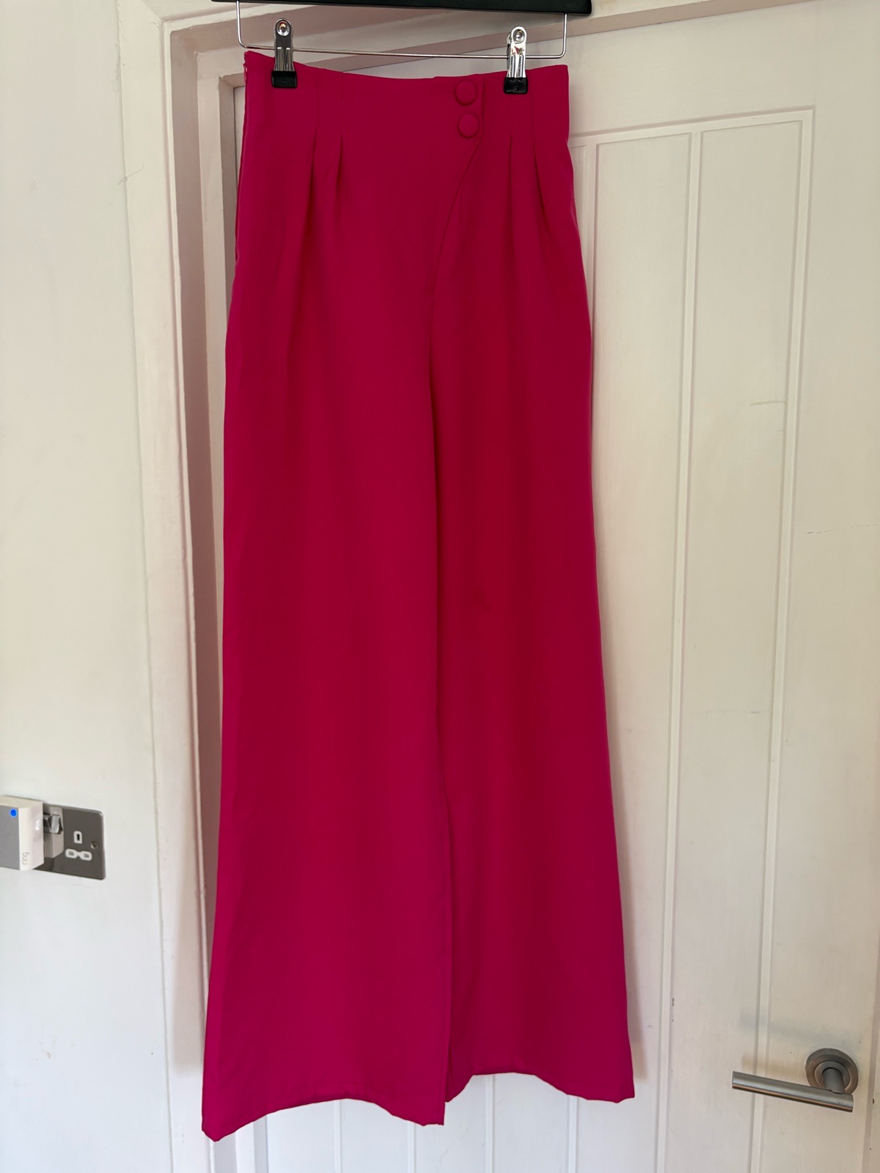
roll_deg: +0.2
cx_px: 440
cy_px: 586
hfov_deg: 53.1
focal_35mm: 26
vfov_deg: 67.3
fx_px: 881
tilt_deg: -6.3
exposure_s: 1/62
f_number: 1.6
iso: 125
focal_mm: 5.96
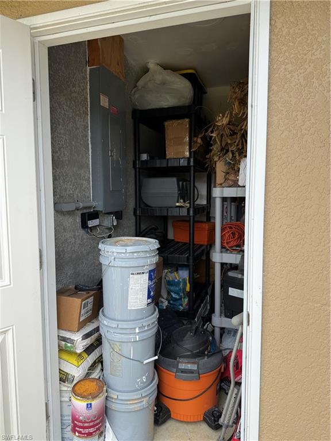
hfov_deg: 56.8
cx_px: 166
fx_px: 306
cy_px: 220
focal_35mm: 24
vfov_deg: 71.6
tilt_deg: -4.7
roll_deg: -1.8
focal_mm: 6.76
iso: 80
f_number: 1.78
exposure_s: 1/1091
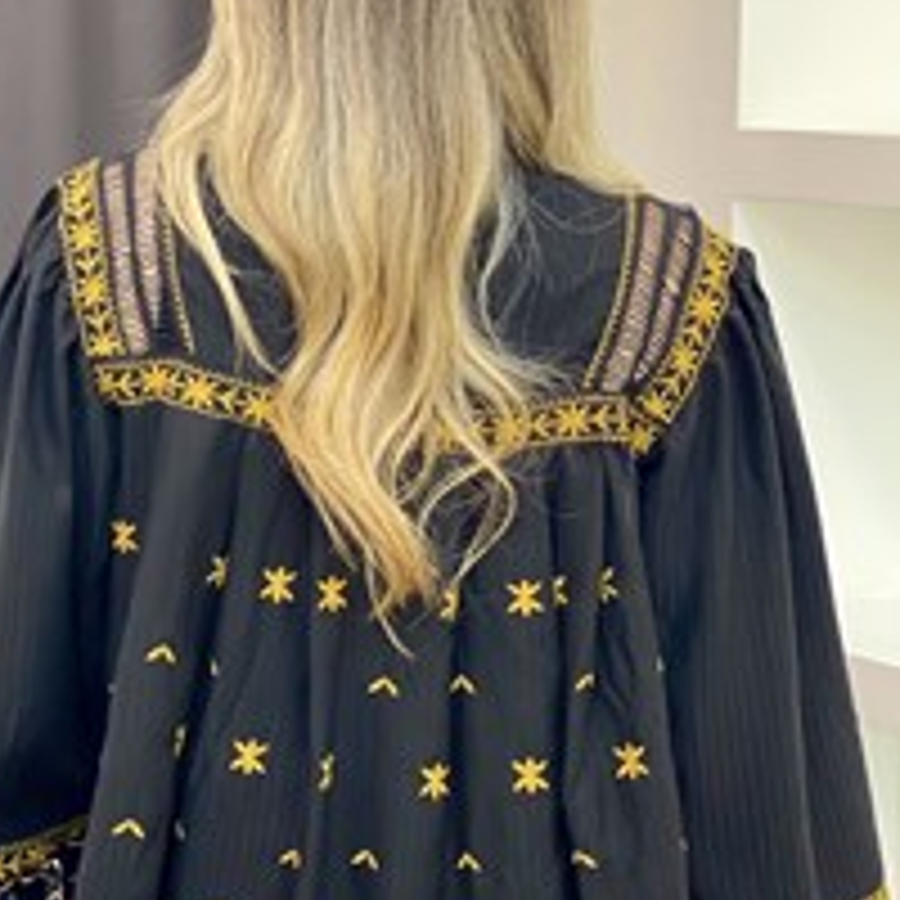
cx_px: 266
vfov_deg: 18.3
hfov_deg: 18.2
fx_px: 2794
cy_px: 412
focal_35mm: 95
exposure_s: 1/100
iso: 250
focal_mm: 6
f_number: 2
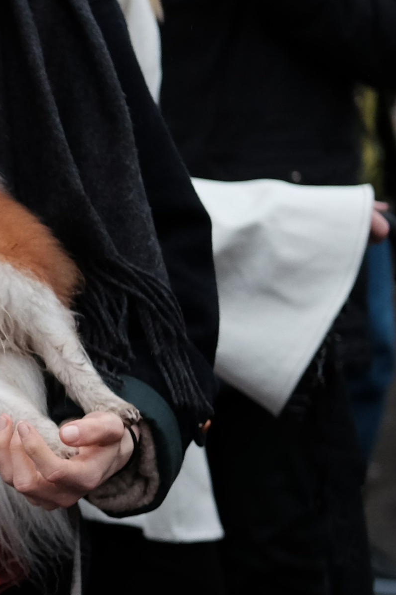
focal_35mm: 170
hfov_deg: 7.9
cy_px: 413
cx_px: -202
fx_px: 2805
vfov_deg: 12.1
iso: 800
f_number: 2
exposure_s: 1/500
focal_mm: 35
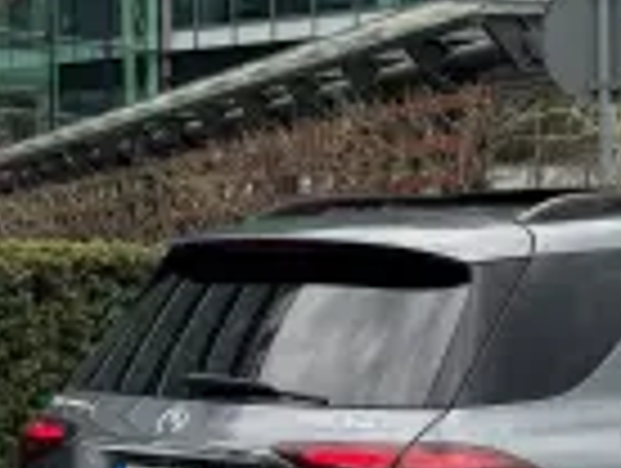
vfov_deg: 11.7
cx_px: 657
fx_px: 2246
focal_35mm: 125
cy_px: 495
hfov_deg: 15.4
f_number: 1.78
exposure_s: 1/802
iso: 64
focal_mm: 6.76
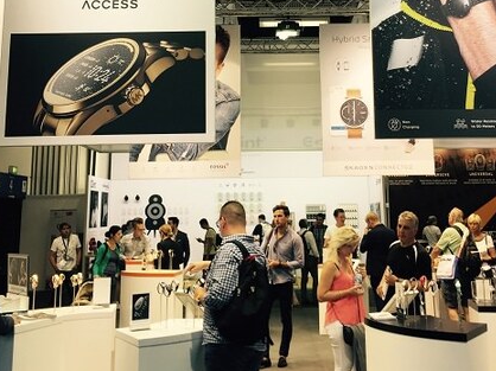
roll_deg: +0.3
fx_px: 716
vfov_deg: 28.4
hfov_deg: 38.2
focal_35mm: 50
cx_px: 278
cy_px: 70
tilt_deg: +12.6
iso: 32
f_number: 2.2
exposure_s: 1/50
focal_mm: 4.15
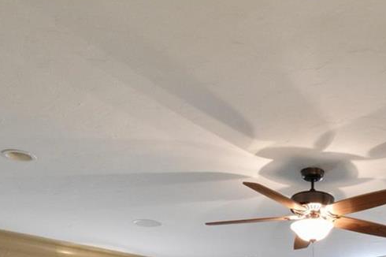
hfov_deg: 37.8
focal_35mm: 49
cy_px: 400
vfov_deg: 22.0
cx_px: 345
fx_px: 525
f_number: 13
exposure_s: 1/3
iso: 640
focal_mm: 10
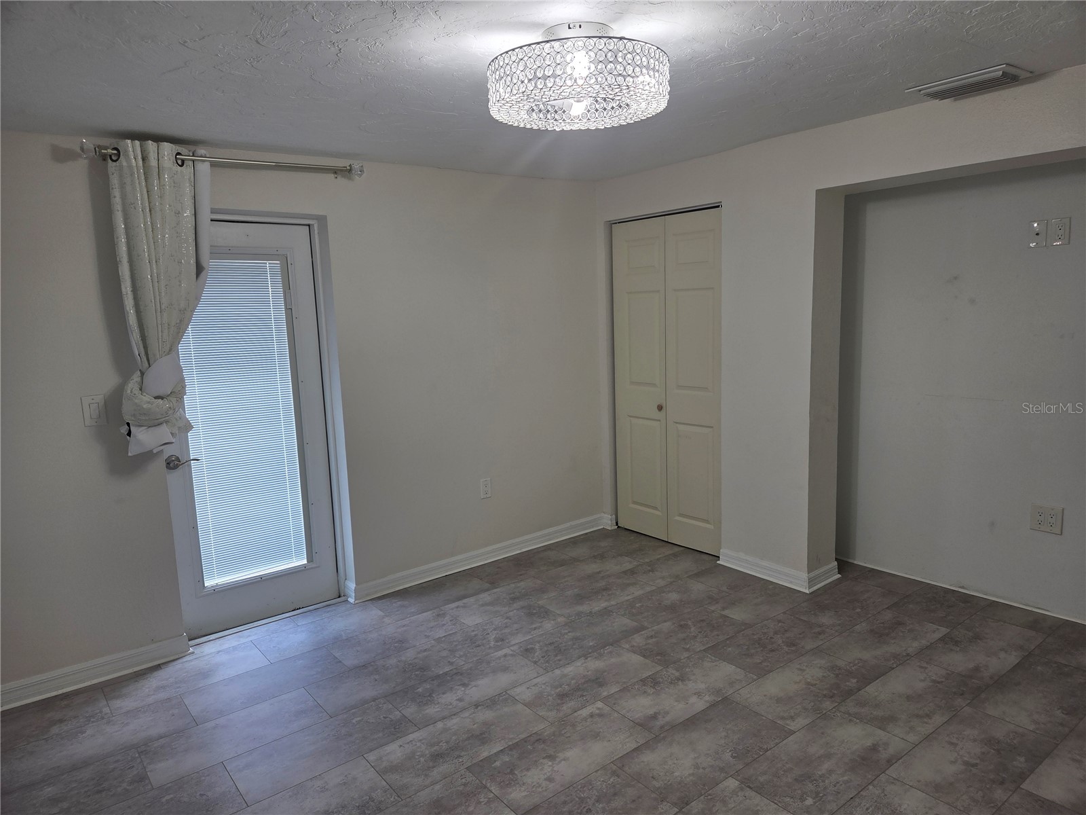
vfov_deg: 58.9
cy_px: 408
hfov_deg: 73.9
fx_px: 722
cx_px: 543
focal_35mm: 23
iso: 64
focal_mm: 5.4
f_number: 1.8
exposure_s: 1/120
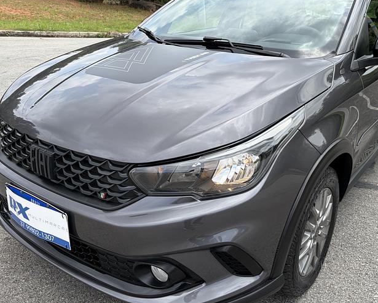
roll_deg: +4.0
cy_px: 141
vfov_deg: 44.5
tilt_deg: -28.7
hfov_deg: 53.8
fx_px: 369
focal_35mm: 33
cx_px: 226
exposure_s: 1/2012
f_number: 1.6
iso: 50
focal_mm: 5.96
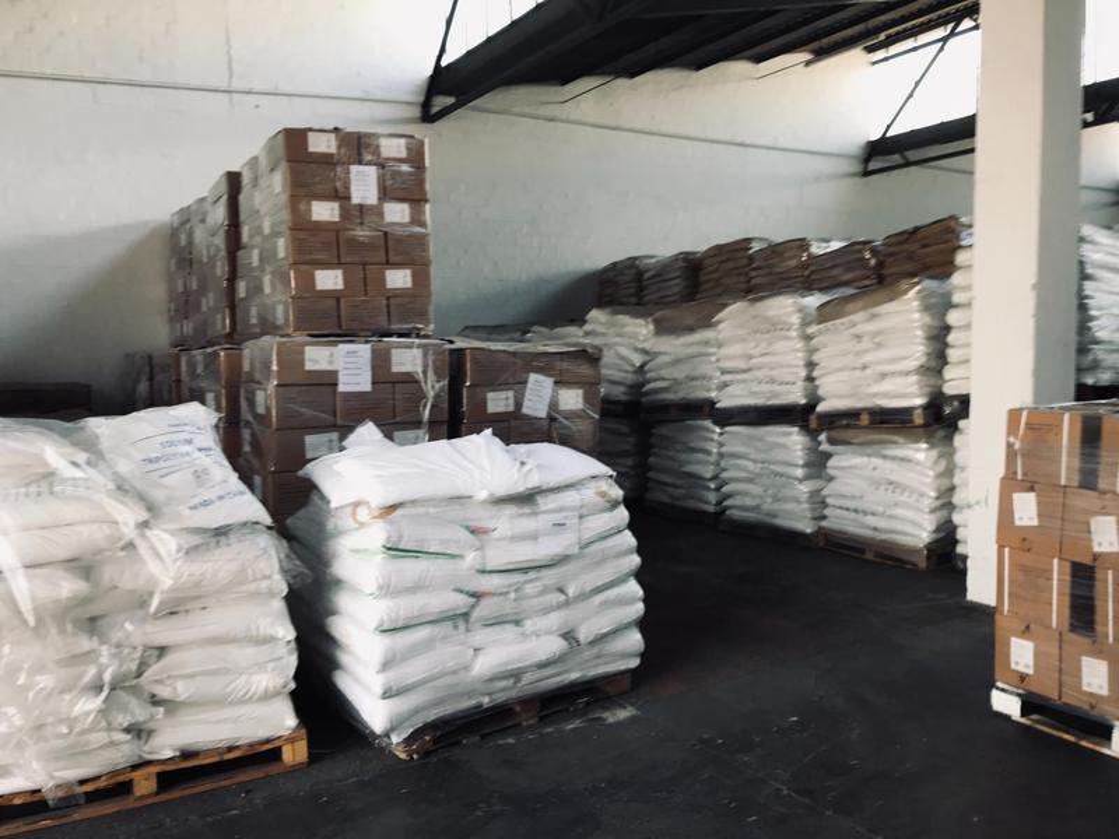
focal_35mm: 28
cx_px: 560
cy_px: 420
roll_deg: +4.2
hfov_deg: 63.4
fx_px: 905
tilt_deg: -7.5
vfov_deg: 49.7
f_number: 1.8
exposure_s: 1/100
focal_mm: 3.99
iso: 40
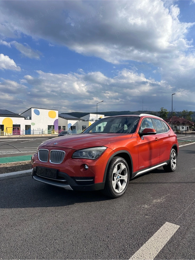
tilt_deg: -0.7
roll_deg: +0.1
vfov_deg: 71.6
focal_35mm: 24
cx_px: 98
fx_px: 180
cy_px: 130
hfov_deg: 56.8
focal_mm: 6.86
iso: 80
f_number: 1.78
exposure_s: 1/4545
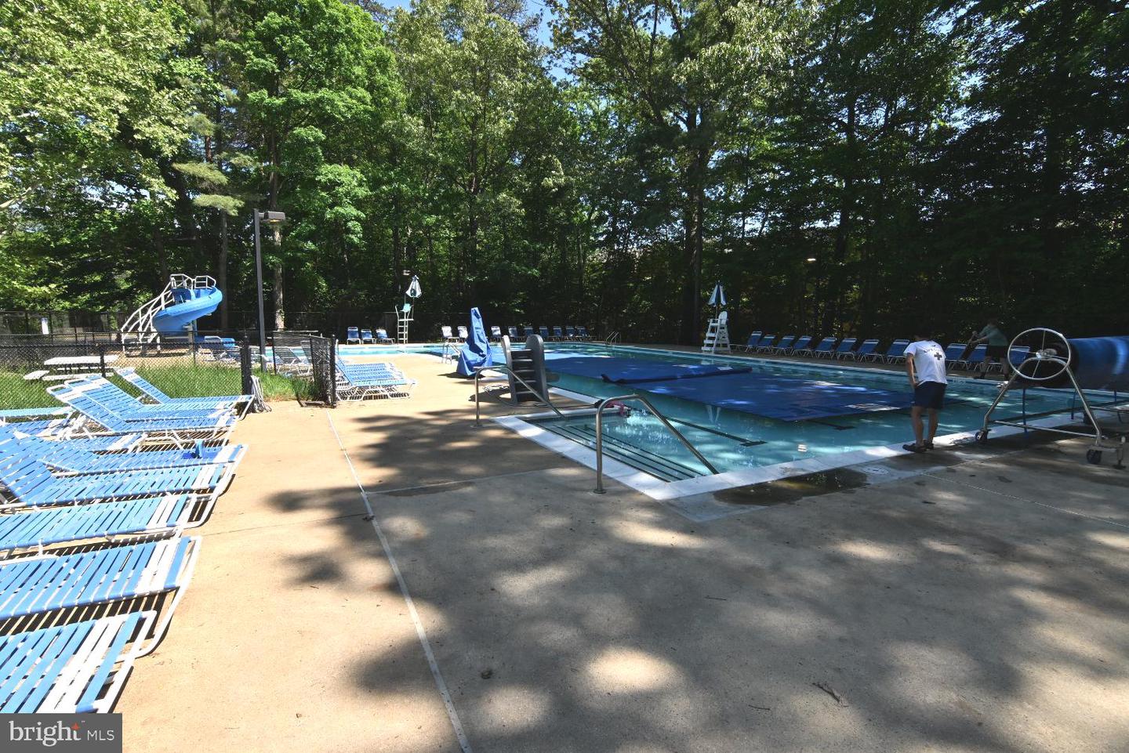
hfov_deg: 96.7
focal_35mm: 16
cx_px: 564
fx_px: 502
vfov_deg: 73.8
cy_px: 376
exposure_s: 1/60
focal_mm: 11
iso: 100
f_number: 11
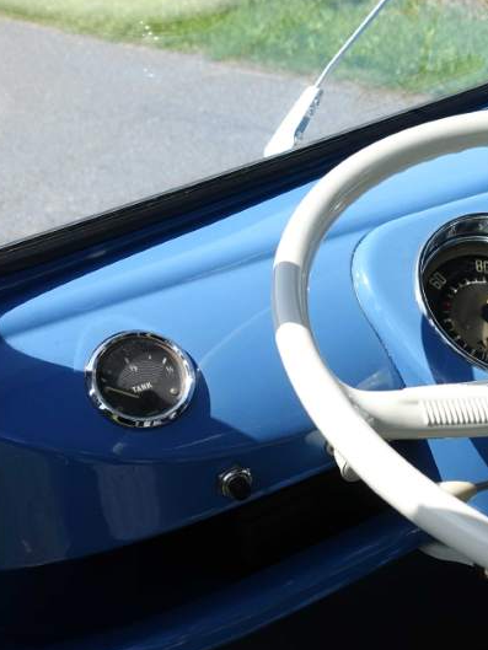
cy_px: 251
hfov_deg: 20.1
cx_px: 634
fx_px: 1259
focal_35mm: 67
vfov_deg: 28.9
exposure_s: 1/640
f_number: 4
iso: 125
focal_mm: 11.81
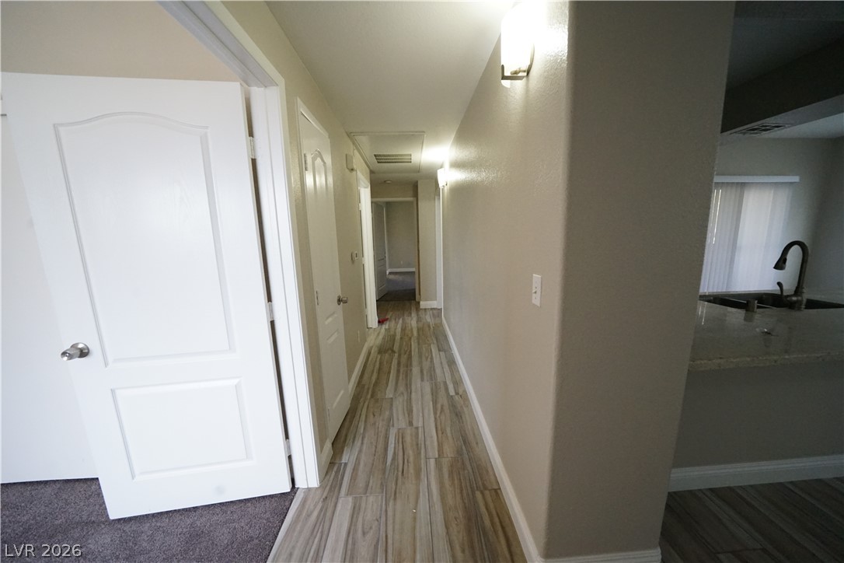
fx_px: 281
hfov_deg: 112.6
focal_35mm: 12
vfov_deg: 90.0
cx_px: 422
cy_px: 282
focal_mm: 12
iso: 5000
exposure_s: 1/250
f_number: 6.3
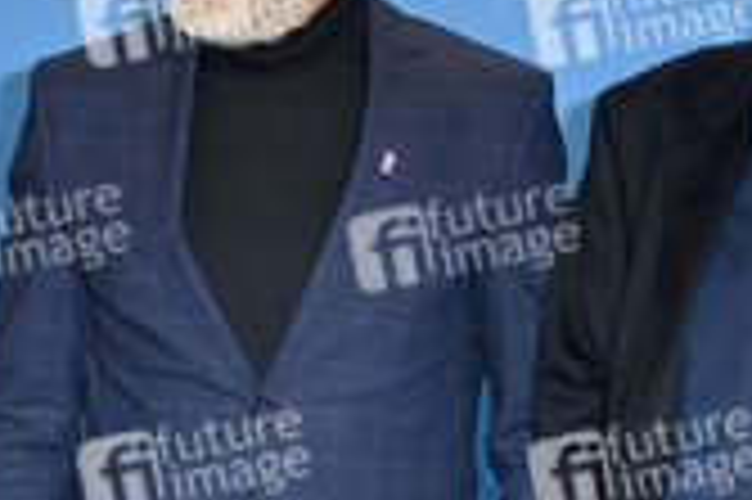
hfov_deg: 13.1
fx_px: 3276
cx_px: 525
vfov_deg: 8.7
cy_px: 351
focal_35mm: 157
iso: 800
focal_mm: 58
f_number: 5
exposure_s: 1/160
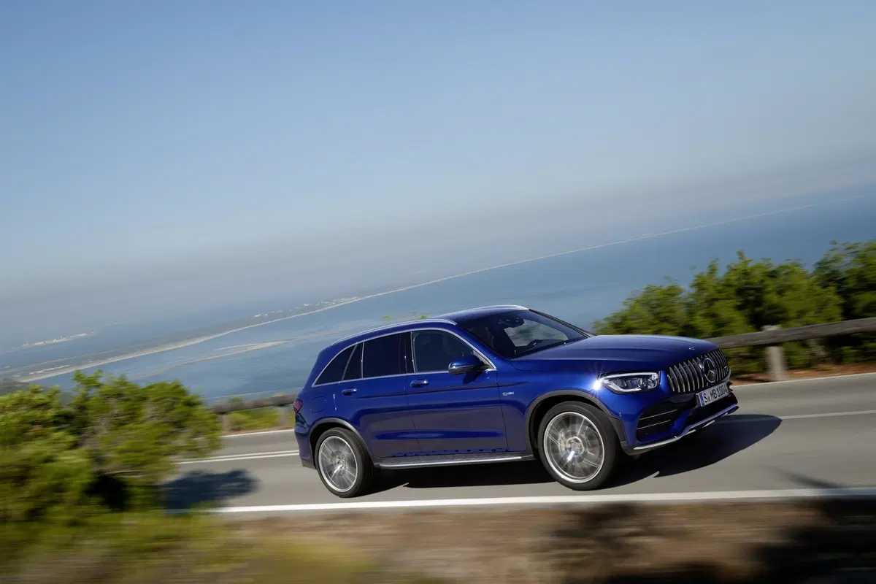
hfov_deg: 43.6
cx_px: 438
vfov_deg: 29.9
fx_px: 1095
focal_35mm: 45
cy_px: 292
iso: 50
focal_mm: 45
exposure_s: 1.3
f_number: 22
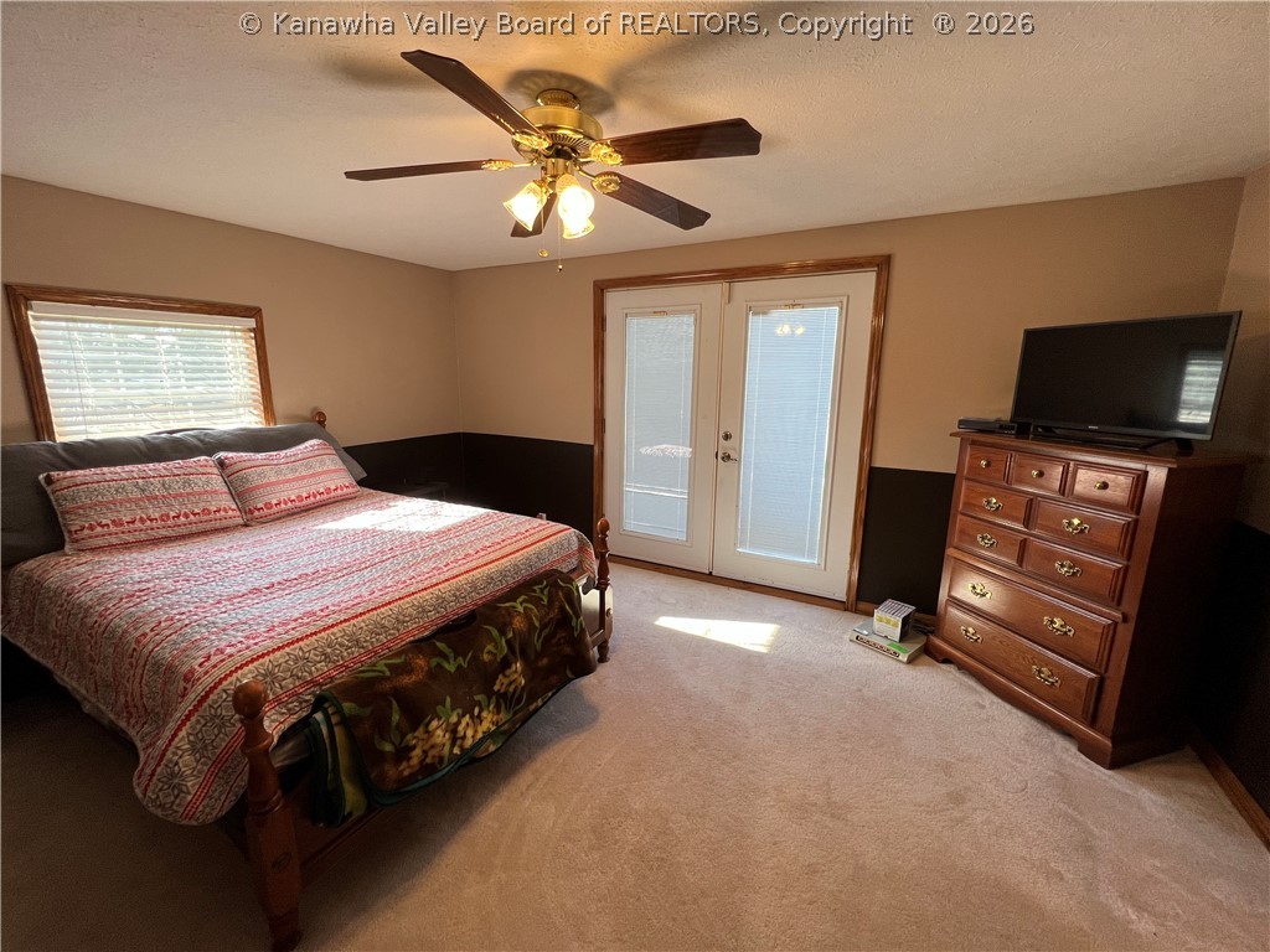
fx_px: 477
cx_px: 635
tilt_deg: -10.0
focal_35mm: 13
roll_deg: -0.7
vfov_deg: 89.9
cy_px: 476
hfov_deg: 106.2
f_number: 1.8
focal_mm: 1.57
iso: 100
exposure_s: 1/120
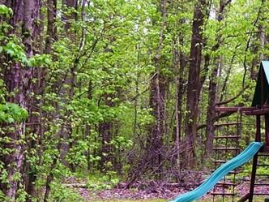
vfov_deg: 12.9
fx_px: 886
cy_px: 158
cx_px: 145
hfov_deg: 17.3
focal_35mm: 114
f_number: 2.7
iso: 80
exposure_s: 1/125
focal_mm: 6
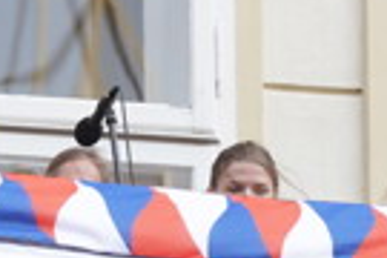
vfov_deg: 1.3
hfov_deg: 2.0
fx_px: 10964
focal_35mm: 1020
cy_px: 43
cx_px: -103
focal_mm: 200
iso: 500
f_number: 7.1
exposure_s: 1/200
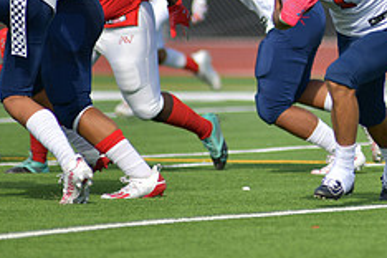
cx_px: 362
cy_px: 7
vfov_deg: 1.9
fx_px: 7987
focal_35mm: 743
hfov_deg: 2.8
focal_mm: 300
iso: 110
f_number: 3.5
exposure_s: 1/2000
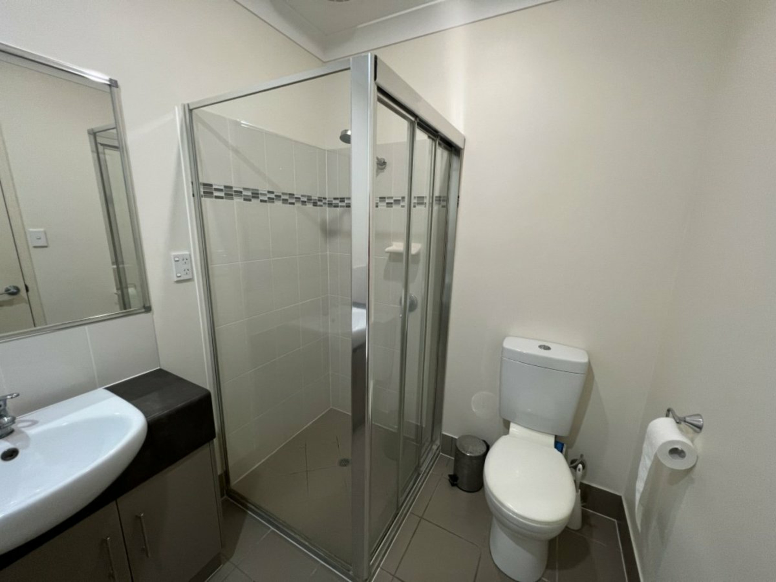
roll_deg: -1.6
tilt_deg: -11.6
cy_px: 291
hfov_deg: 106.2
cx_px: 388
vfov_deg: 89.9
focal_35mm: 13
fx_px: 291
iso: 200
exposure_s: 1/50
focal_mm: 1.57
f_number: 1.8
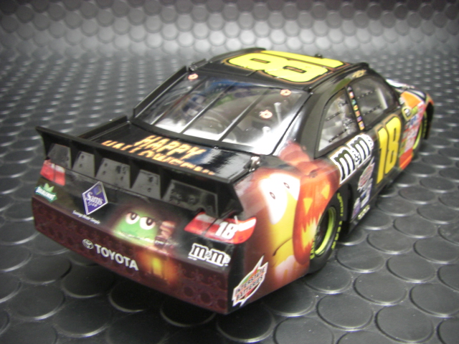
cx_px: 230
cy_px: 172
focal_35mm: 38
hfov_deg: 49.0
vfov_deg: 37.7
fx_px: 504
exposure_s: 1/8
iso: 200
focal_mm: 6.3
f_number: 3.4
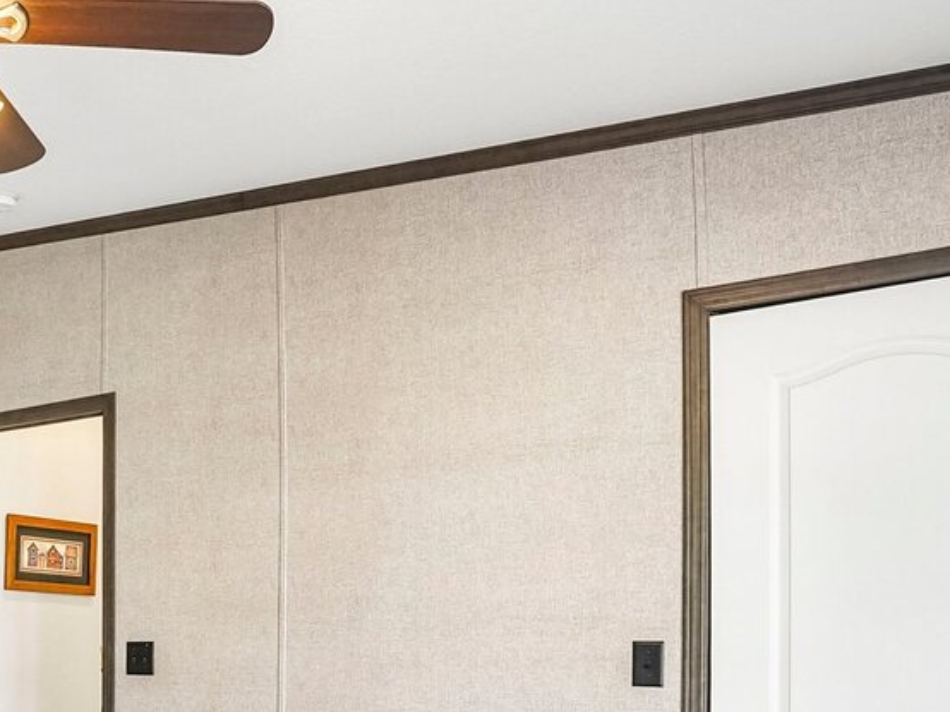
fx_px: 1234
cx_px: -158
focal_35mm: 45
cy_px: 652
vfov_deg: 30.6
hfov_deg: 34.6
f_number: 8
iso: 400
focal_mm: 16
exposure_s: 1/6
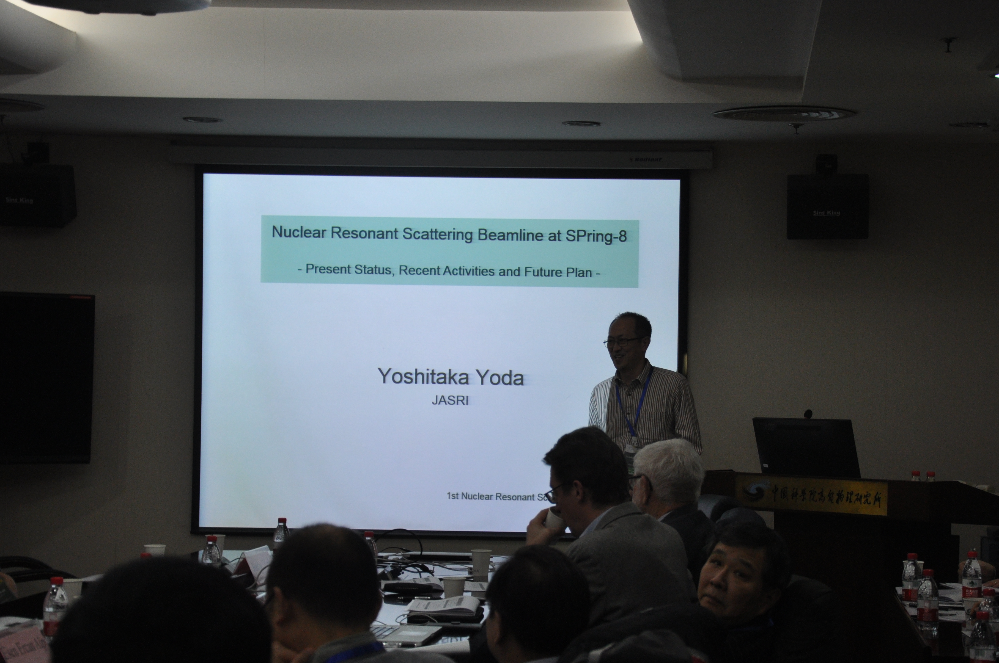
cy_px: 367
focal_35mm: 85
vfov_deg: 16.0
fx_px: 2356
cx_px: 587
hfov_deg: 23.9
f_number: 4.8
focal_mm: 48
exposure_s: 1/60
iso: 500
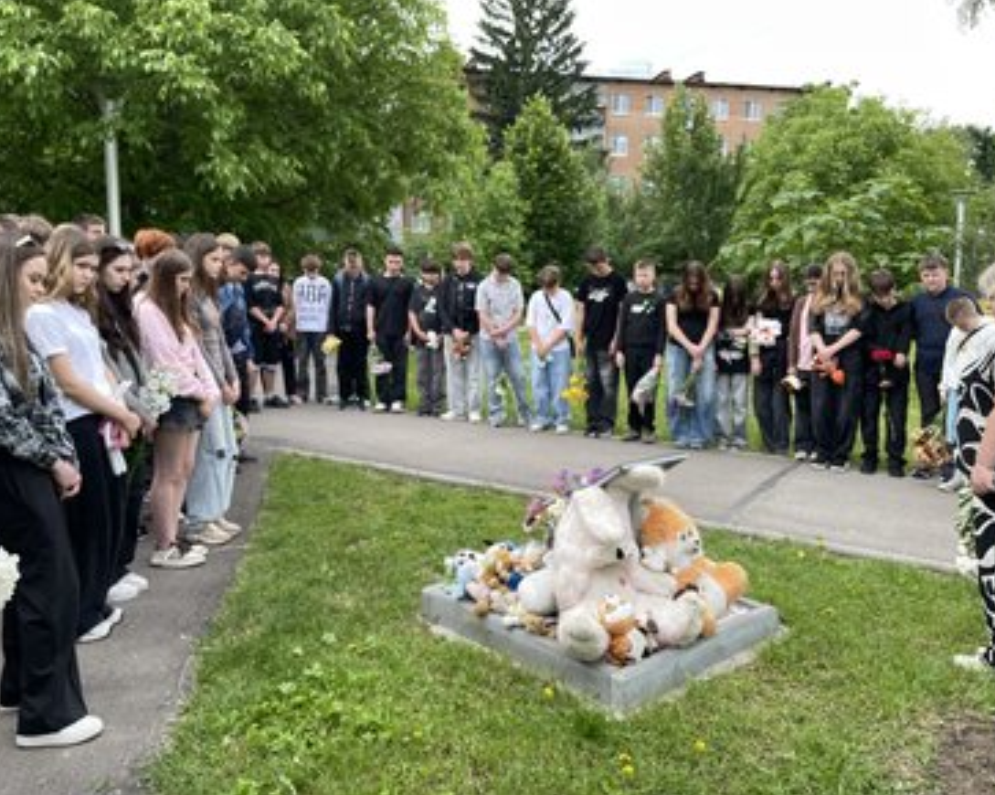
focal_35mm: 28
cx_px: 488
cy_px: 389
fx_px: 824
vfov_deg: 51.5
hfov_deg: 62.2
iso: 32
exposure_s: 1/1114
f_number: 1.6
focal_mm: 4.2
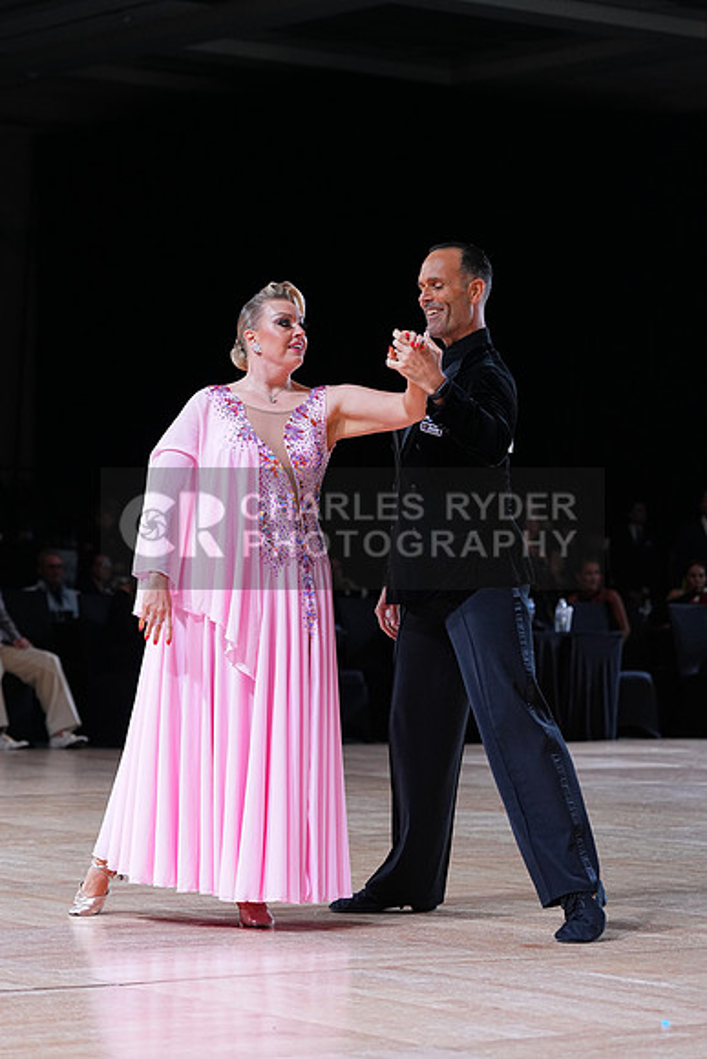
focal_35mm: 100
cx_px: 354
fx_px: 2944
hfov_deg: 13.7
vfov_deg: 20.4
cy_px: 530
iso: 1250
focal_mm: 100
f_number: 4
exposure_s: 1/400
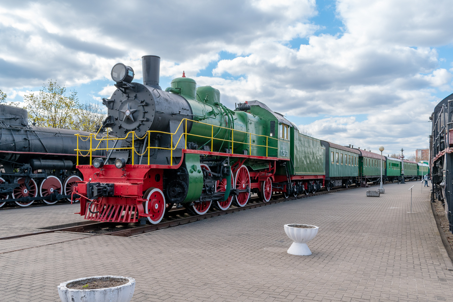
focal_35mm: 30
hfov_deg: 61.9
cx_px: 226
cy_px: 151
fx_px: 378
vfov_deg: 43.6
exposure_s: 1/250
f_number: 8
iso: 180
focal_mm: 20
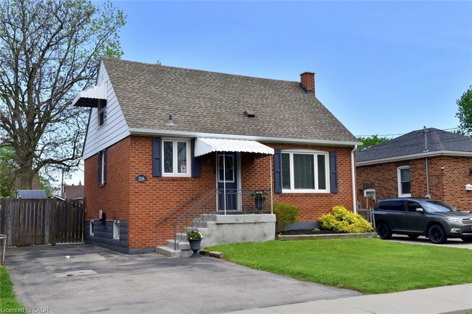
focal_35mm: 32
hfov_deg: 58.7
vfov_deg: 41.1
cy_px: 157
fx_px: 419
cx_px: 236
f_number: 11
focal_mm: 32
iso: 500
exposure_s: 1/500
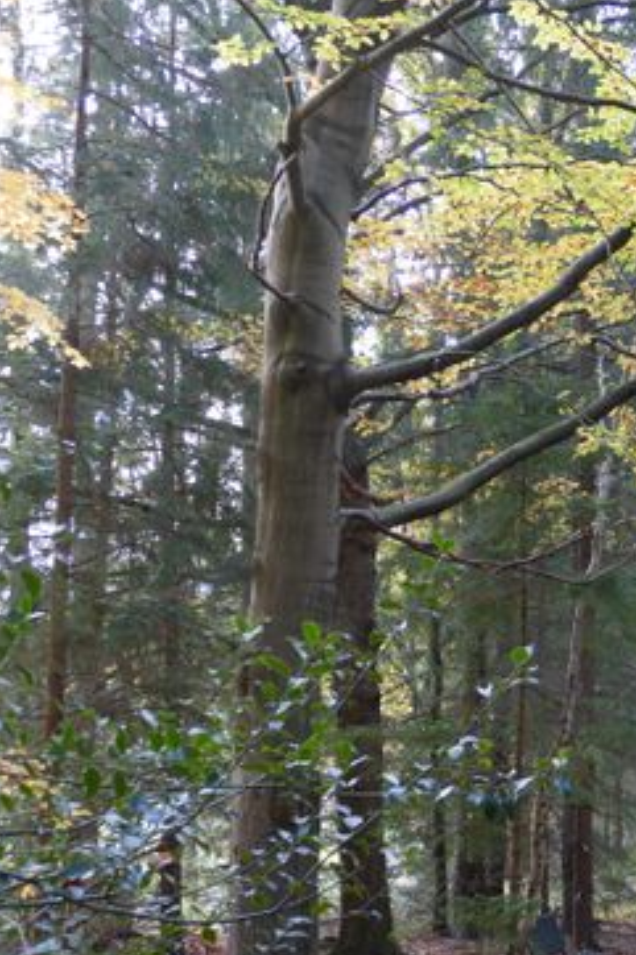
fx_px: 2069
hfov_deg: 16.7
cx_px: 781
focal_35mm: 78
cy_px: 520
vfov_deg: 26.0
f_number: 3.3
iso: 250
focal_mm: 17.27
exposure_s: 1/80
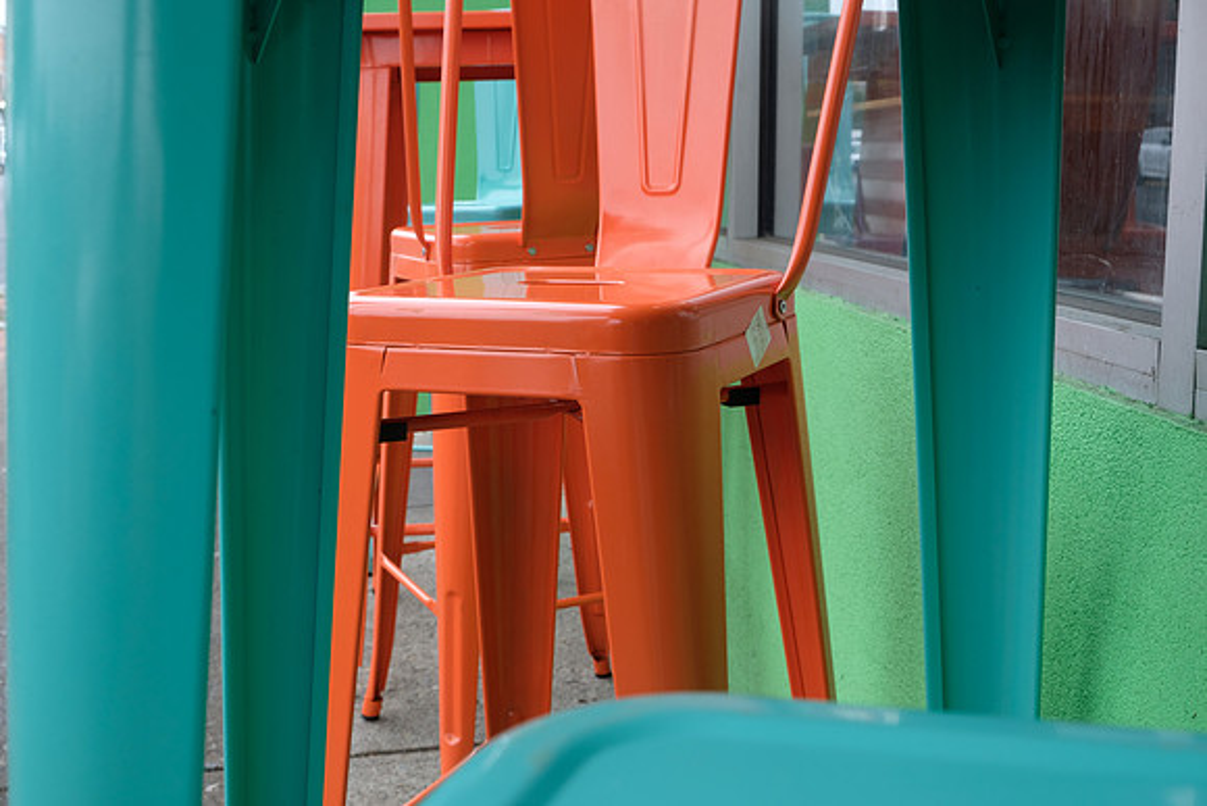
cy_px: 403
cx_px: 604
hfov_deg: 48.4
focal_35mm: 40
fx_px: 1341
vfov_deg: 33.4
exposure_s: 1/27
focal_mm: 26.5
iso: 200
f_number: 9
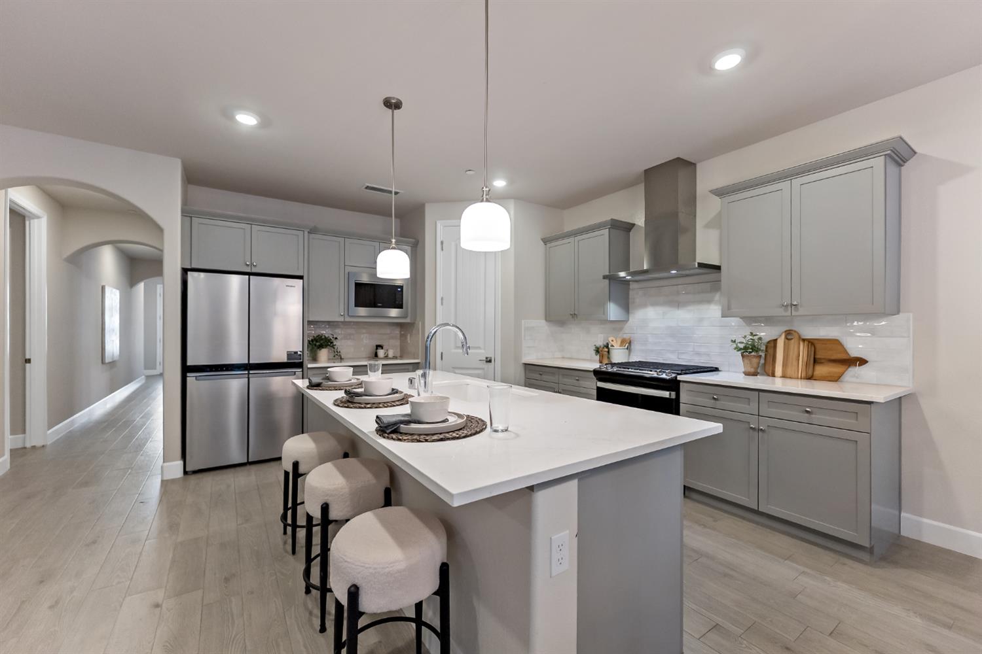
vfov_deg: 81.2
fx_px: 382
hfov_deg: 104.3
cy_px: 327
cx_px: 491
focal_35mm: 14
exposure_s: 1/160
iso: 1000
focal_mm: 14
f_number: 4
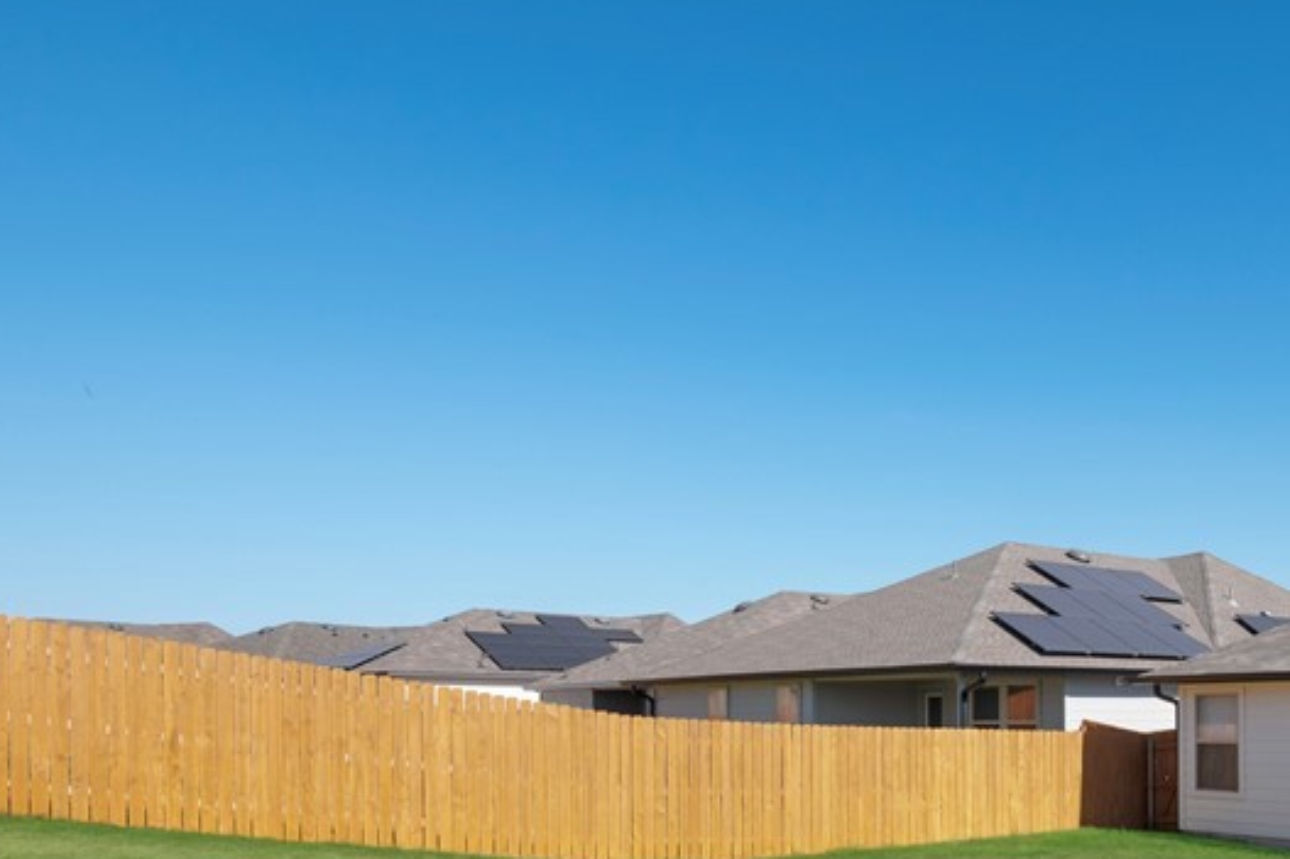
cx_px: 1098
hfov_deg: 52.1
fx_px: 1182
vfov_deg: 38.3
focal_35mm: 33
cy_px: 699
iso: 500
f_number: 11
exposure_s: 1/250
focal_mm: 16
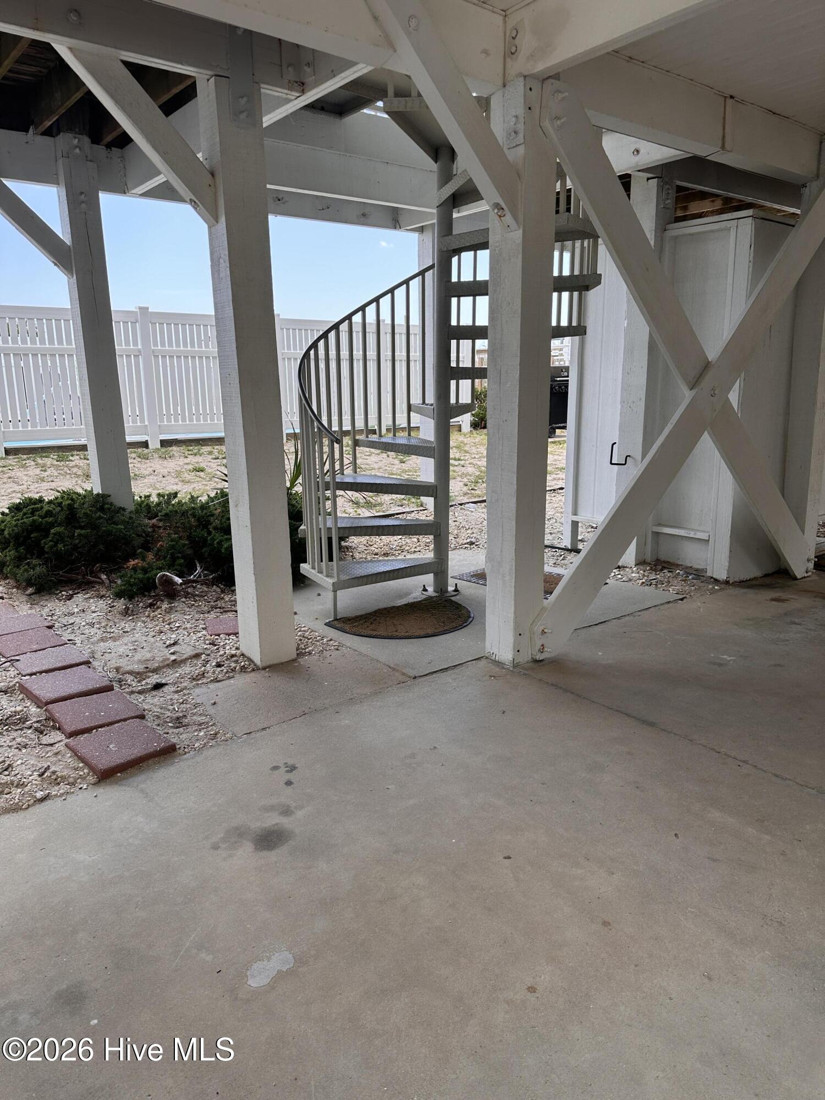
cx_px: 412
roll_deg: -0.4
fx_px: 763
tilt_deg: -12.7
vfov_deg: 71.6
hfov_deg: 56.8
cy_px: 550
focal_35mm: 24
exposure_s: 1/630
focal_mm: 6.86
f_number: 1.78
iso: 80
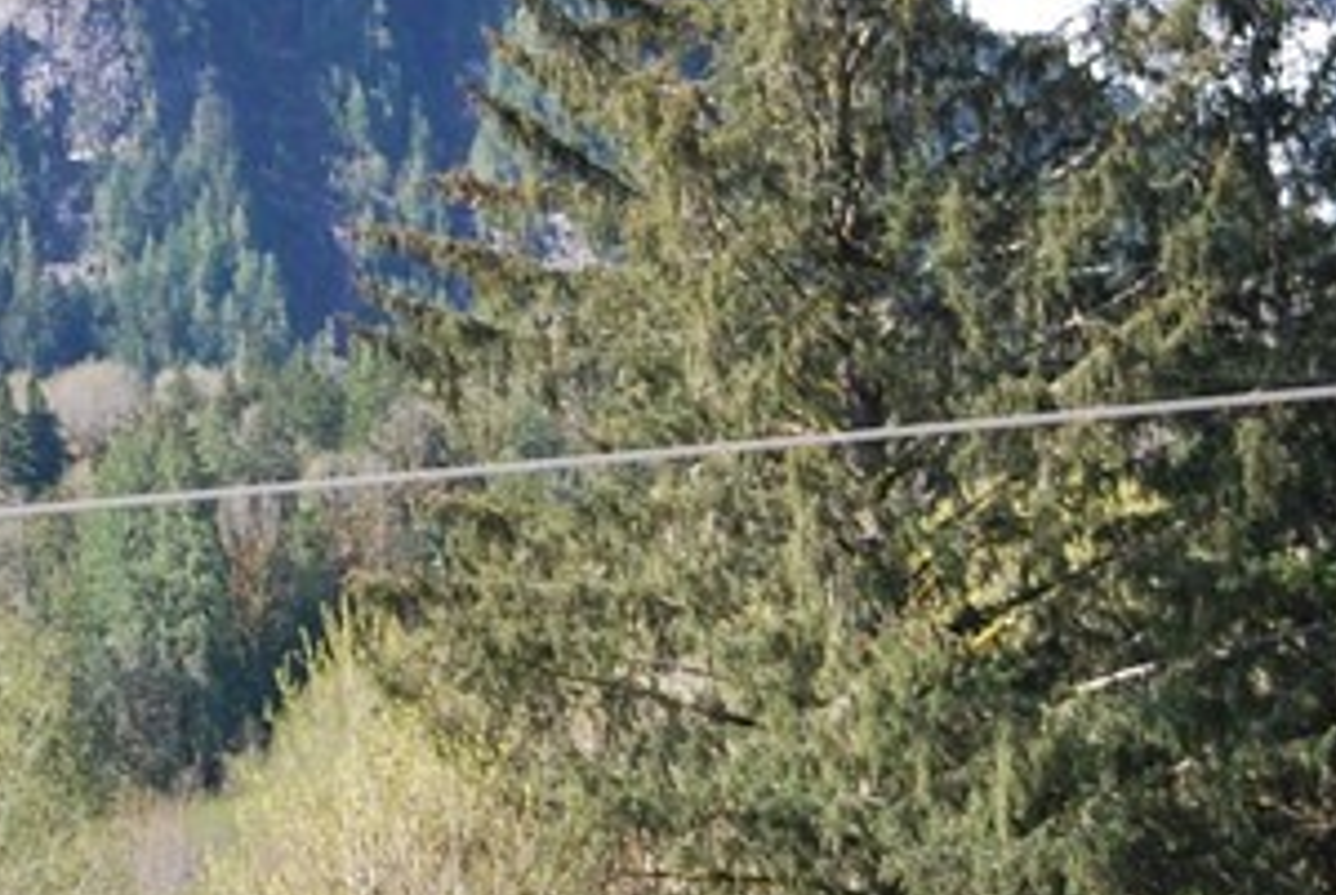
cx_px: 485
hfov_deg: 15.7
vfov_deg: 10.5
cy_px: 76
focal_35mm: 130
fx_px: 4832
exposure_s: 1/160
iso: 100
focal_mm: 24
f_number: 7.1
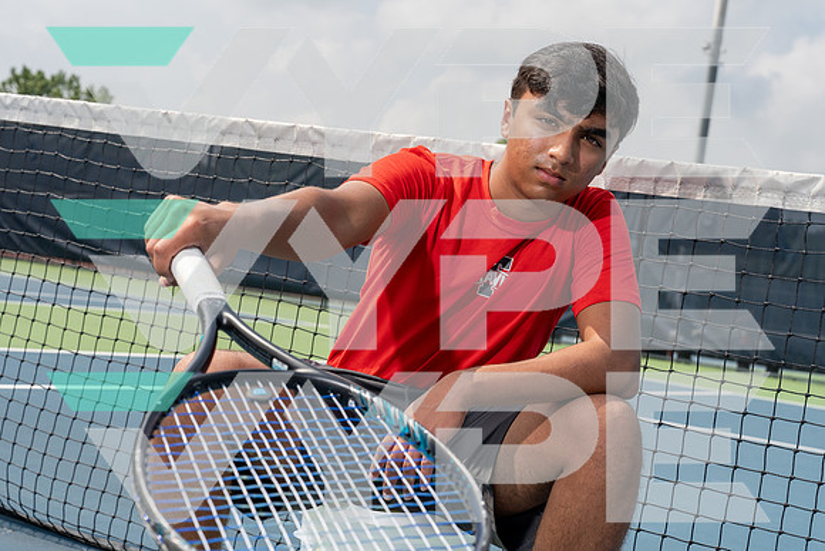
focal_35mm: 59
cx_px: 412
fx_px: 1352
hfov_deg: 33.9
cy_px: 276
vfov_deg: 23.0
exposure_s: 1/250
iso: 100
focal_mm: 59
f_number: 8
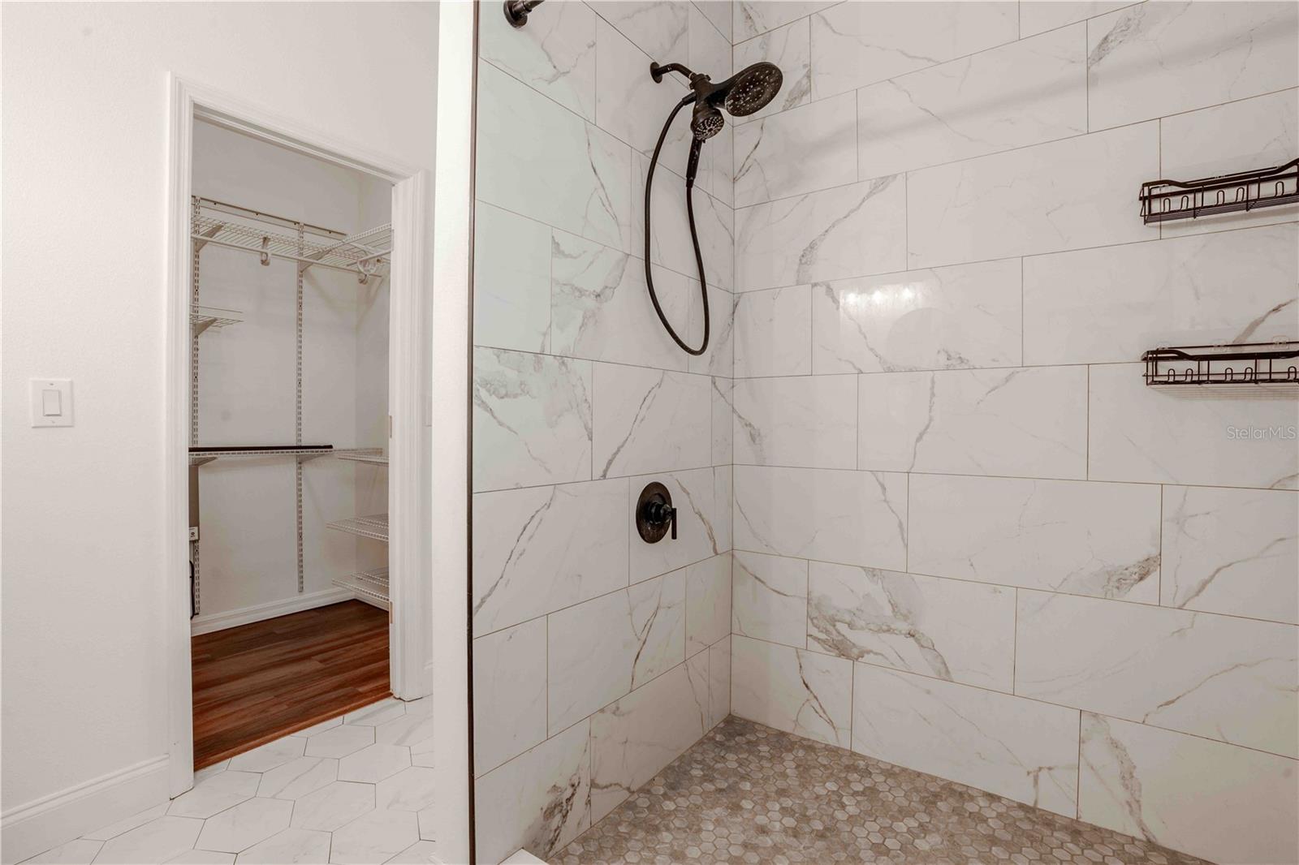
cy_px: 432
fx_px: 577
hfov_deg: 96.7
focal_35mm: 16
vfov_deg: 73.7
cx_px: 650
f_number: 10
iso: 800
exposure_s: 1/800
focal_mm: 16
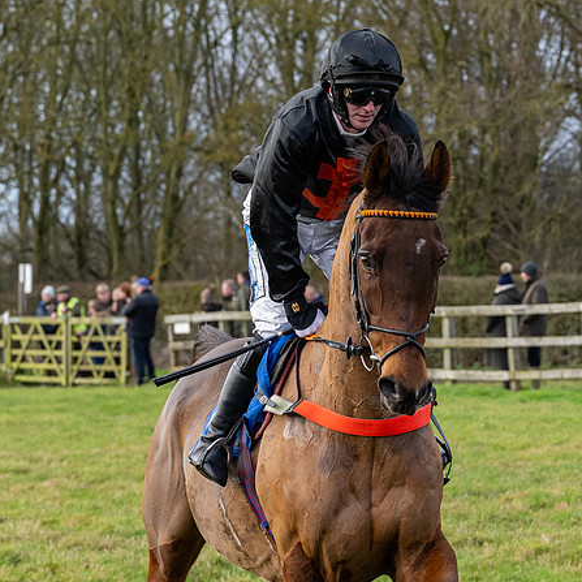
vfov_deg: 8.3
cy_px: 277
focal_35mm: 211
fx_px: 4014
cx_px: 438
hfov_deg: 8.3
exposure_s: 1/800
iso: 800
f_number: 5
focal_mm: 81
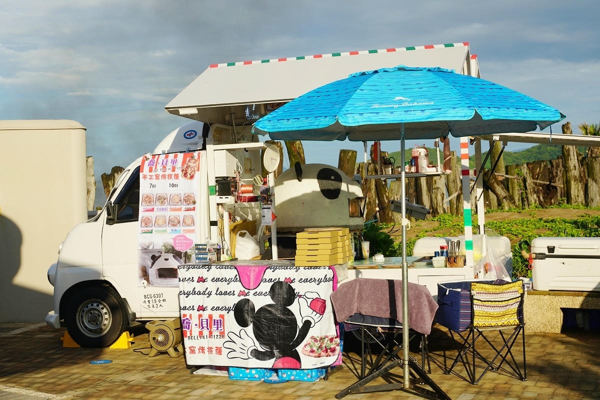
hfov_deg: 35.1
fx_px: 950
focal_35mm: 57
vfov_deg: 23.8
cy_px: 200
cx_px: 300
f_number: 9
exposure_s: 1/125
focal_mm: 57
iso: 100
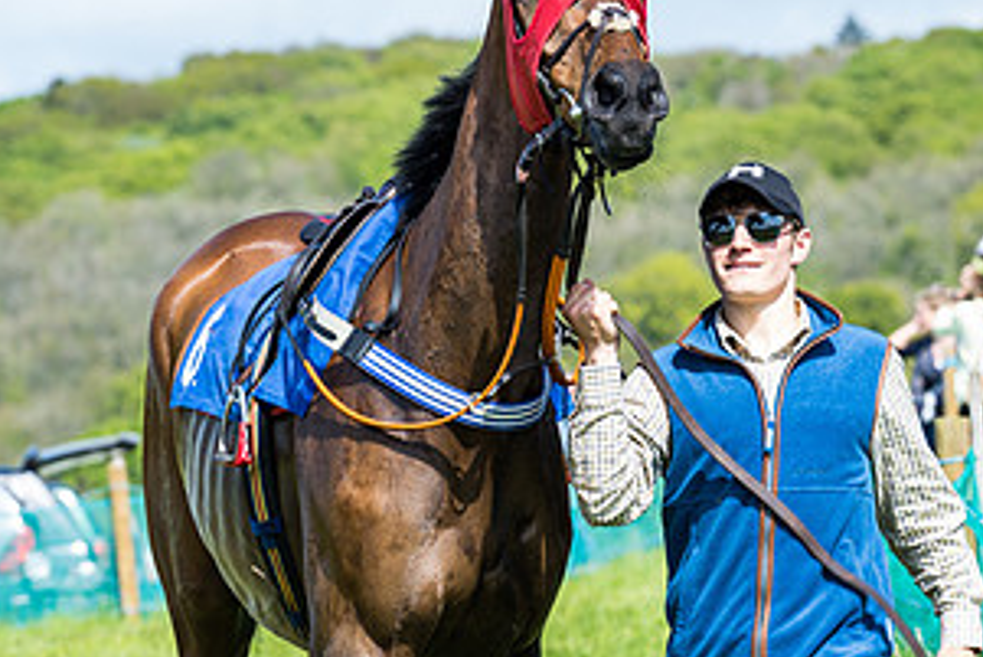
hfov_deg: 6.5
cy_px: 455
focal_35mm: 315
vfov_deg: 4.4
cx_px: 656
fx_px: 8605
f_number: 5.6
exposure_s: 1/200
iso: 50
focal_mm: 135
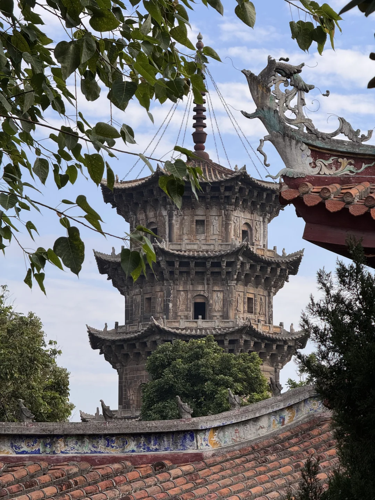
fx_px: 1733
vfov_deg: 16.4
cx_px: 188
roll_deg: +0.1
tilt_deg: +10.5
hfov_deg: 12.3
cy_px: 250
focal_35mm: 120
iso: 50
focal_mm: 15.66
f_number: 2.8
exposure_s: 1/759
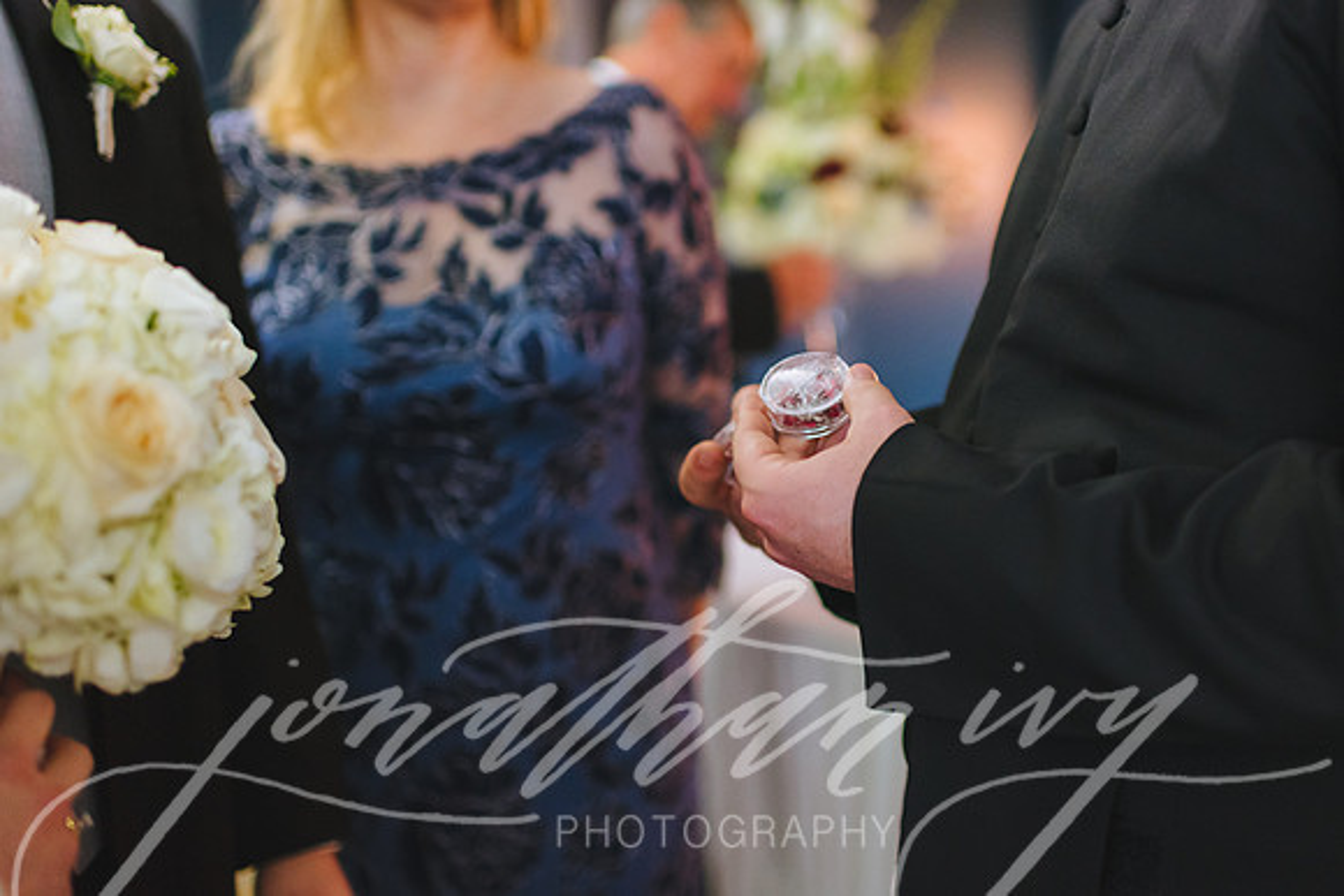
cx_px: 795
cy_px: 424
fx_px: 1605
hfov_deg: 45.2
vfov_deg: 31.2
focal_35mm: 43
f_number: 1.8
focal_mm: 35
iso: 1000
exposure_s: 1/250
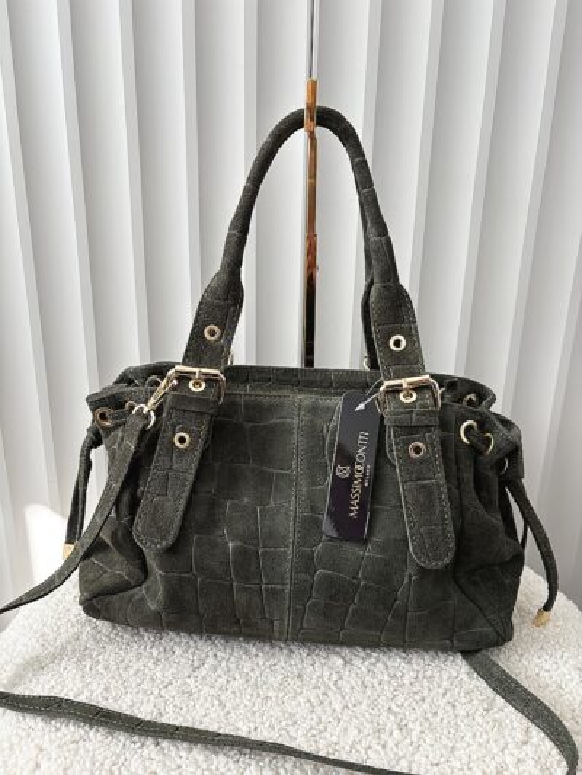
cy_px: 388
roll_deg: -1.6
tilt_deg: -16.3
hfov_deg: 53.1
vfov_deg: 67.3
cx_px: 291
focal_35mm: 26
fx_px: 583
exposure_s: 1/99
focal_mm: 5.96
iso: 125
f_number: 1.6
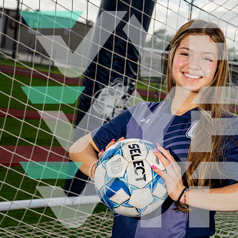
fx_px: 700
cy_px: 120
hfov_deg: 19.2
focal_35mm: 90
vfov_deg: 19.3
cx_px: 179
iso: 100
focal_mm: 70
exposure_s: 1/250
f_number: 8
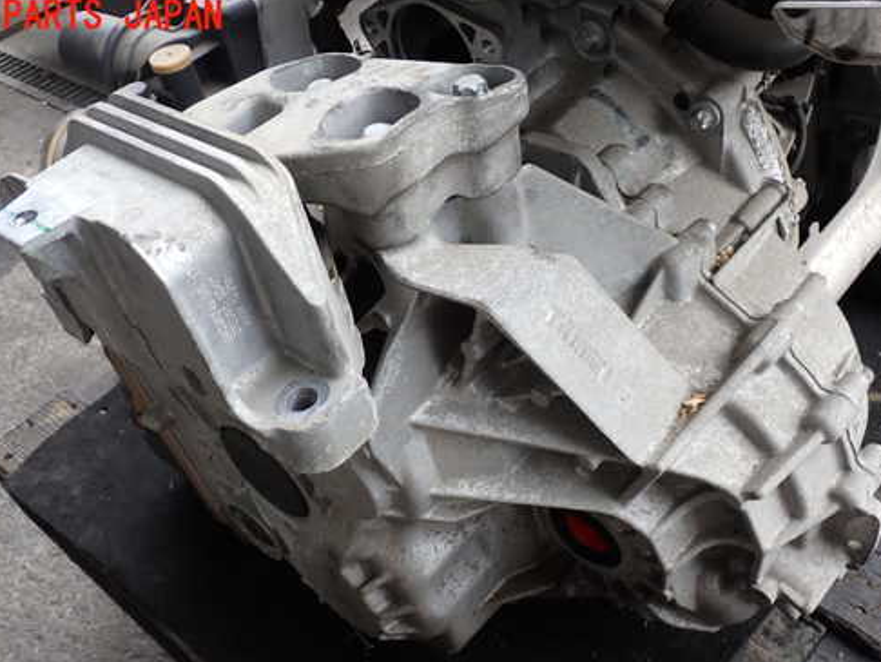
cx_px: 437
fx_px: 942
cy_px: 403
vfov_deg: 38.5
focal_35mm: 37
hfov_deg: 50.1
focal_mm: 5.4
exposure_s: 1/80
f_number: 3.2
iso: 100
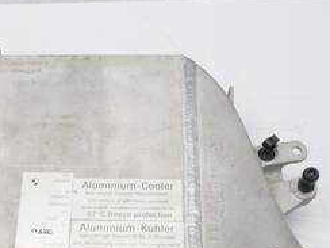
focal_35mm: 63
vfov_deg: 22.7
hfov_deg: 30.2
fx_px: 601
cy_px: 228
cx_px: 84
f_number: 4
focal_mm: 16
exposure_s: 1/100
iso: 200
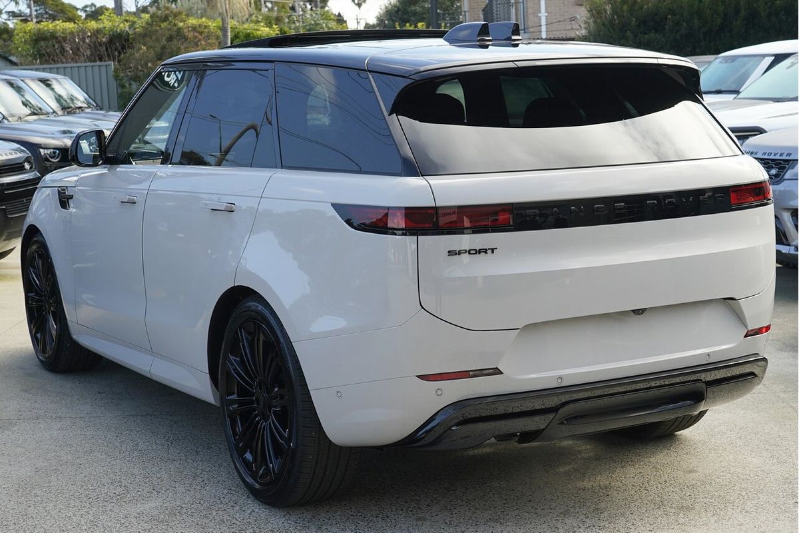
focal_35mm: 48
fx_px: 1065
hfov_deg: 41.1
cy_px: 266
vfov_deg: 28.1
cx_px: 400
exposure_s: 1/200
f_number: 7.1
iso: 1000
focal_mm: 48
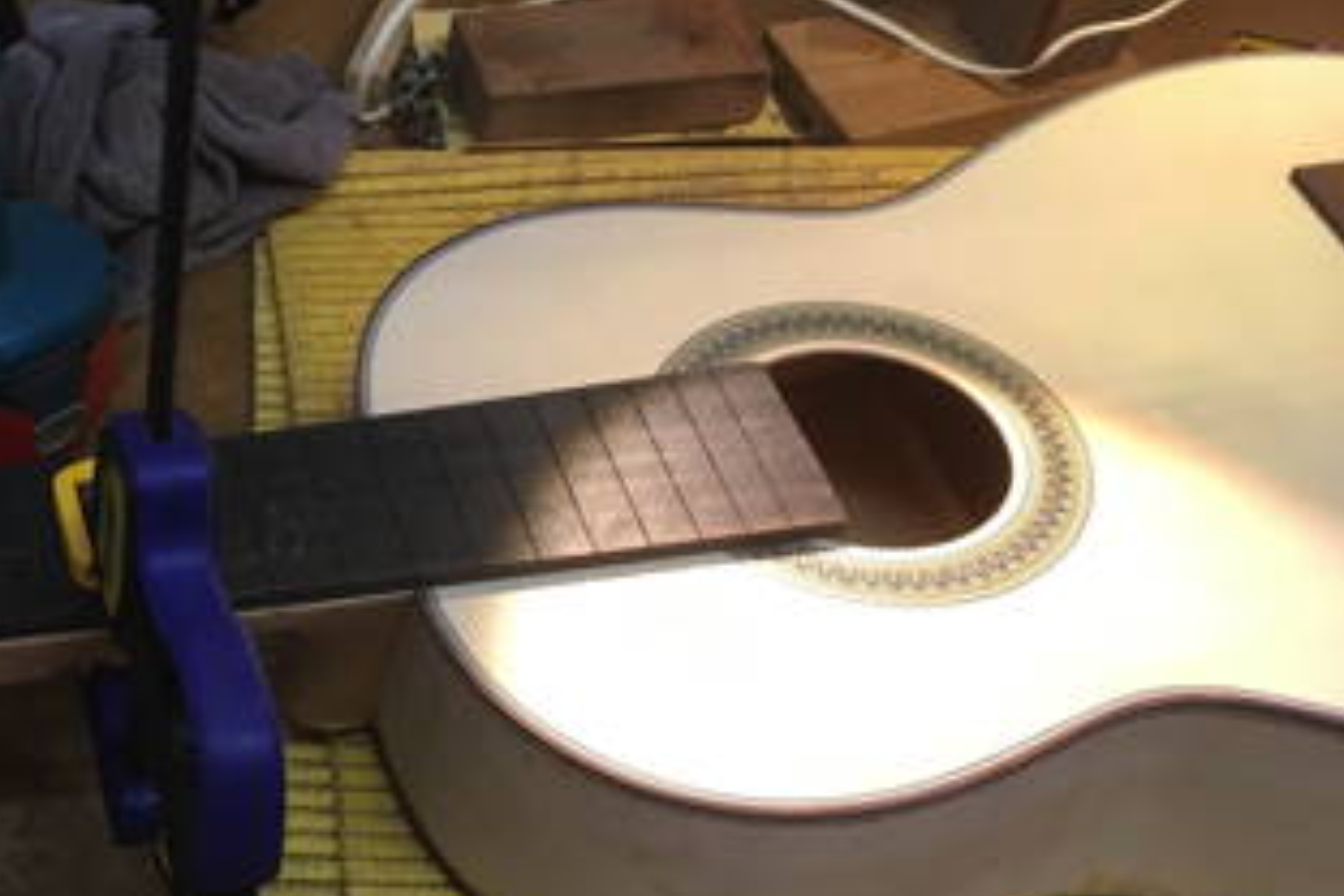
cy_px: 517
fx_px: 2165
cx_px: 86
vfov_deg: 23.4
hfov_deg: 32.4
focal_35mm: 58
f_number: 2.2
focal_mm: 4.15
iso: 40
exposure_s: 1/33
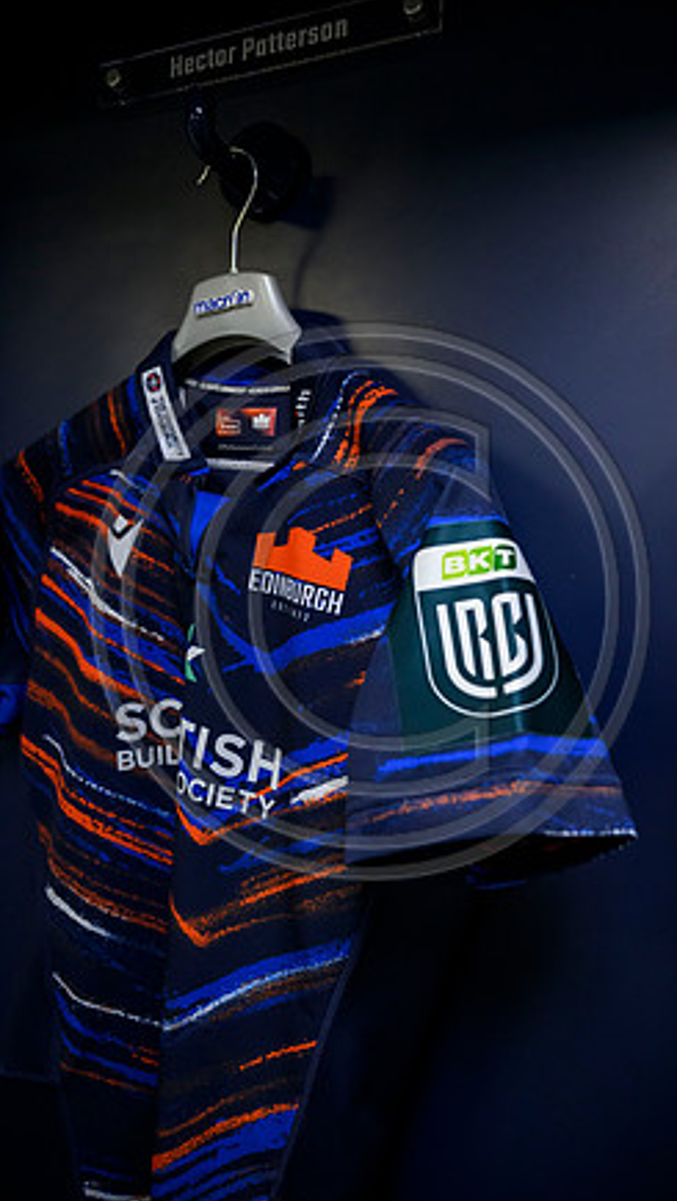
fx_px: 829
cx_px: 370
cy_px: 599
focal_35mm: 26
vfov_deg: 71.9
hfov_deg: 44.4
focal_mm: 24
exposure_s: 1/400
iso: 5000
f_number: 2.8
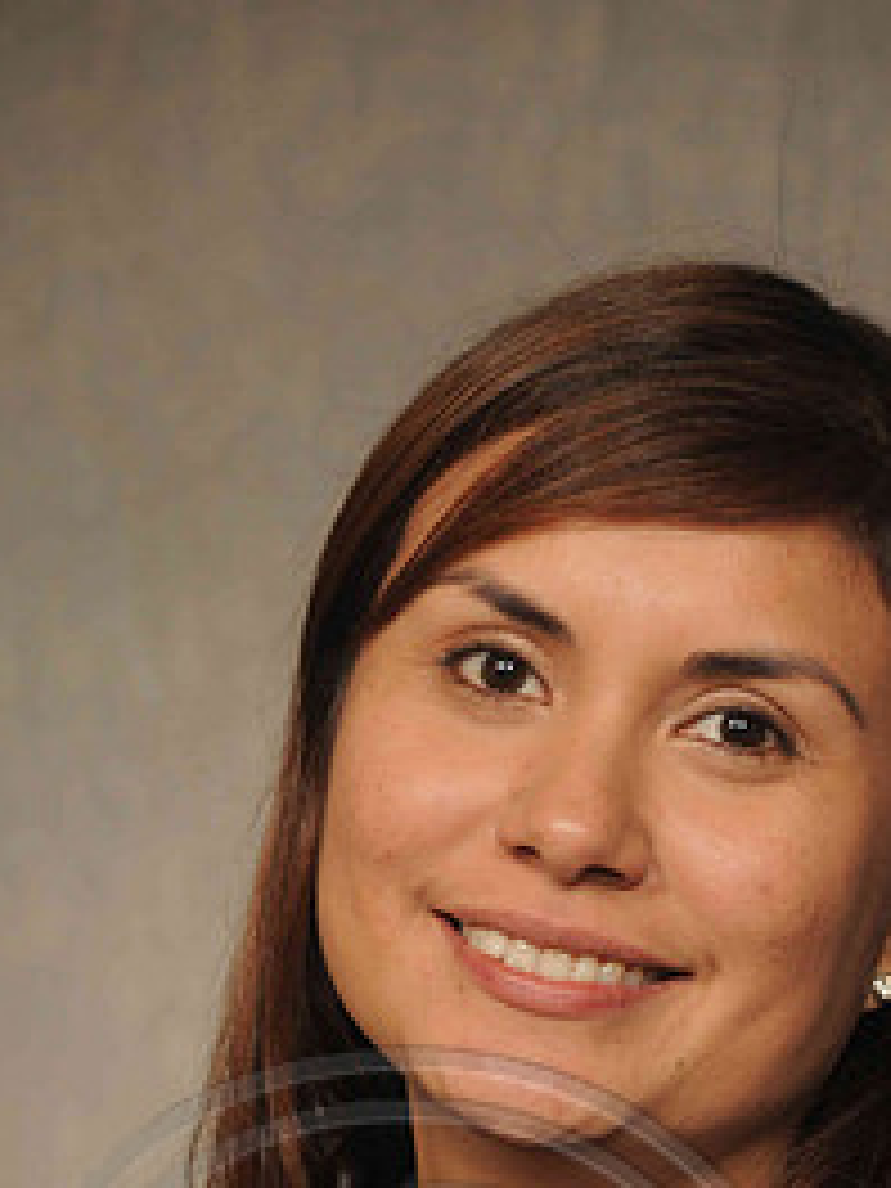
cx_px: 596
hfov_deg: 5.4
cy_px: 904
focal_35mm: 275
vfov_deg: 7.2
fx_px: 9438
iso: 200
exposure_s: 1/125
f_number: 5.6
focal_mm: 112
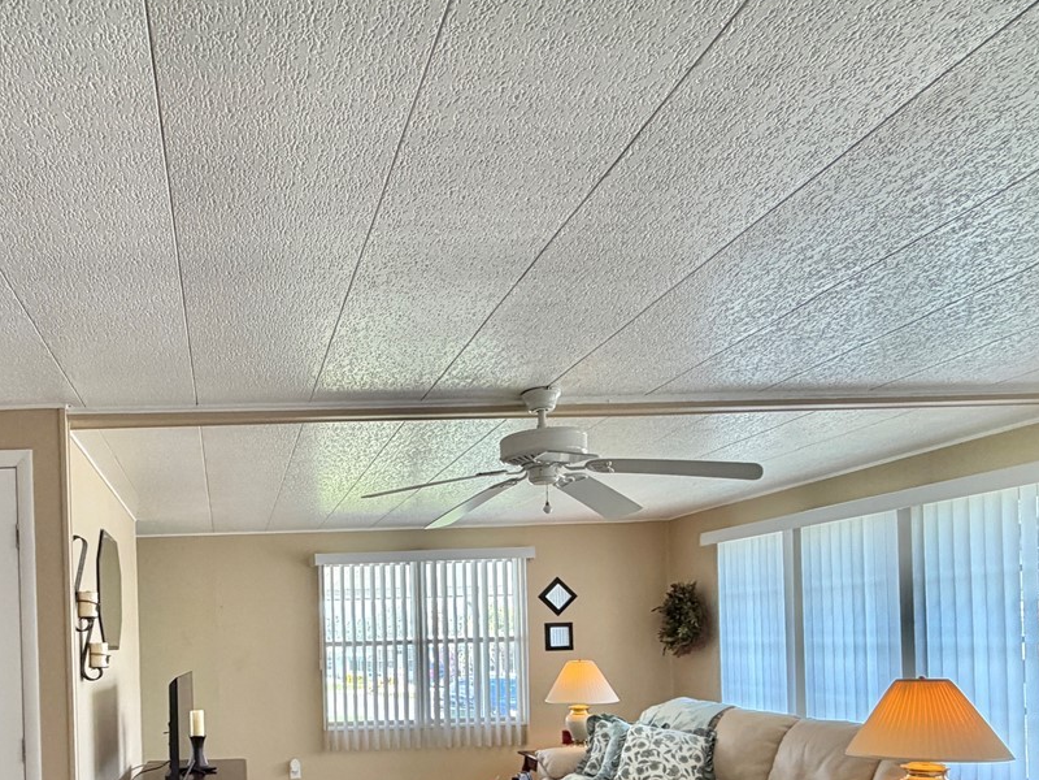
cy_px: 637
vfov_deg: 46.8
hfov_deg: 59.0
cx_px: 223
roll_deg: +1.9
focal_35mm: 28
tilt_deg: -0.6
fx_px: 840
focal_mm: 2.22
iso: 200
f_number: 2.2
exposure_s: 1/120
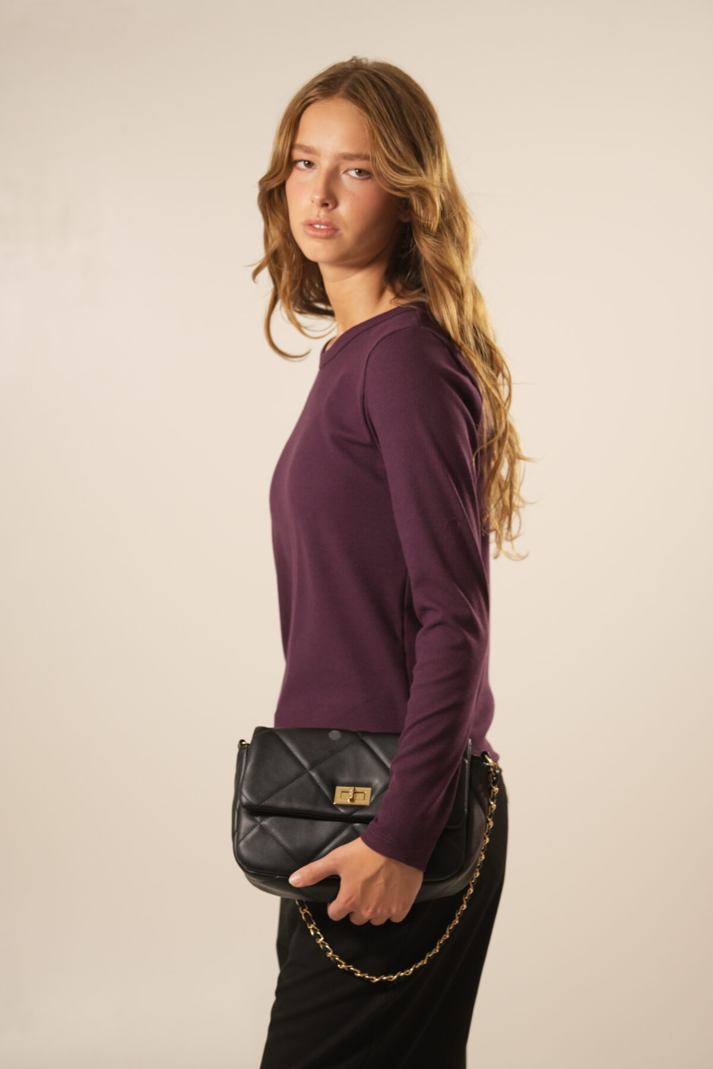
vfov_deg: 14.6
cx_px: 356
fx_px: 4189
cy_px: 534
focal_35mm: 141
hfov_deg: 9.7
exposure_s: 1/125
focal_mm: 141
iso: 1250
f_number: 4
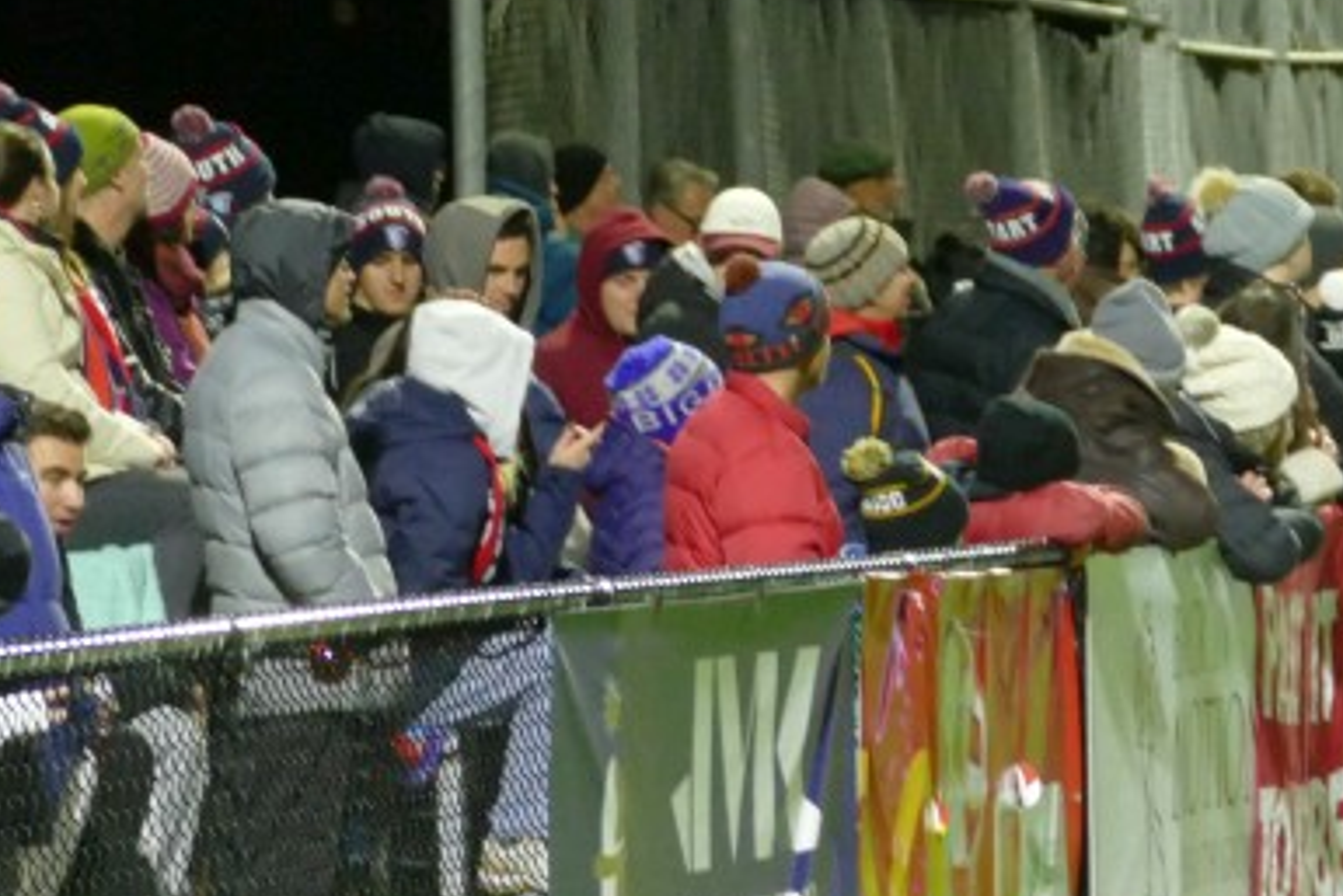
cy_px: 744
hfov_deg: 4.6
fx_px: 16868
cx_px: 642
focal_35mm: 452
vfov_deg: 3.0
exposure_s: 1/60
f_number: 4
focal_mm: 61.93
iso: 1600
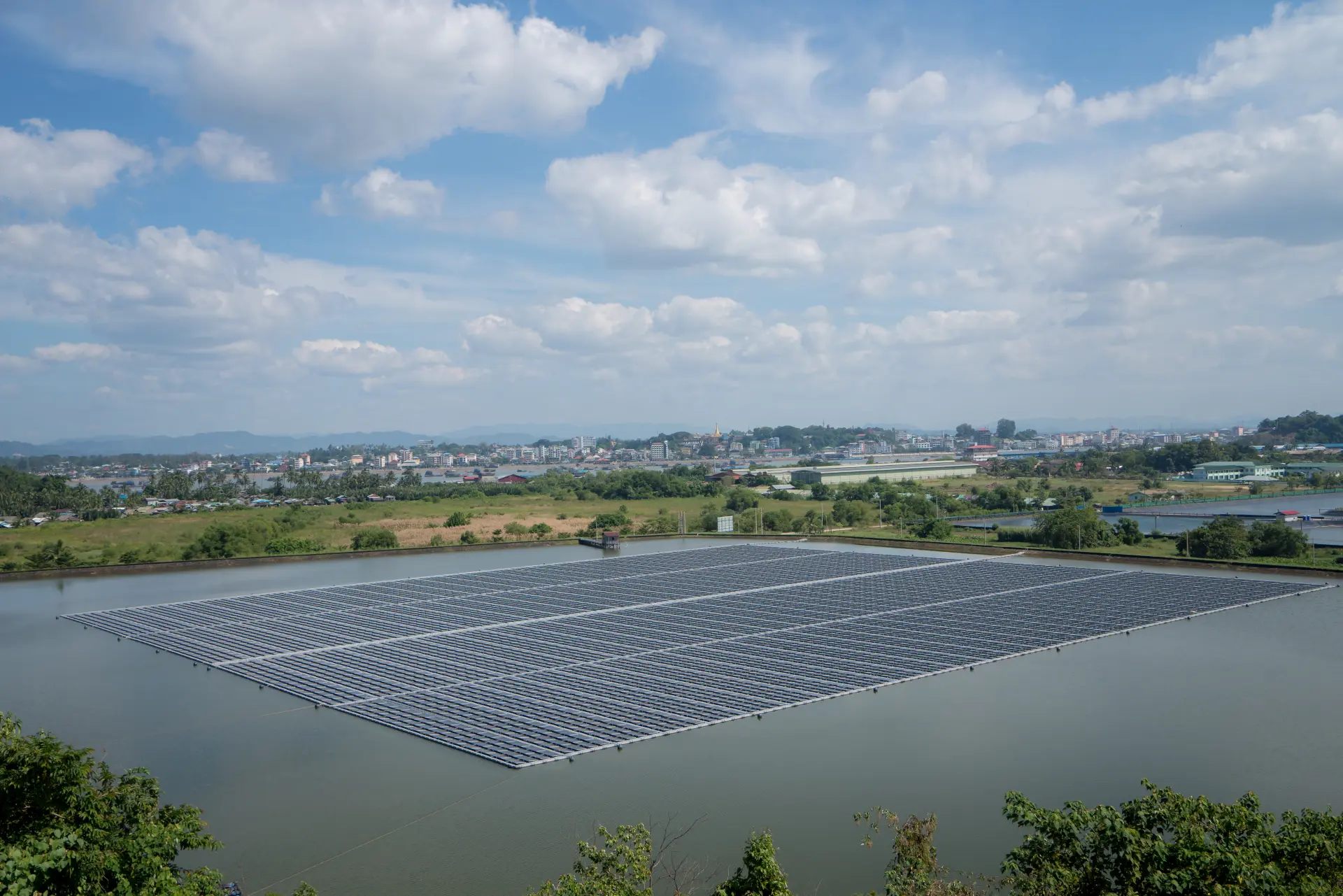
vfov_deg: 40.0
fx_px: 1231
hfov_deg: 57.2
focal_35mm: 33
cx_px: 672
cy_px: 448
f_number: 4
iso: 125
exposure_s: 1/1600
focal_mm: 33
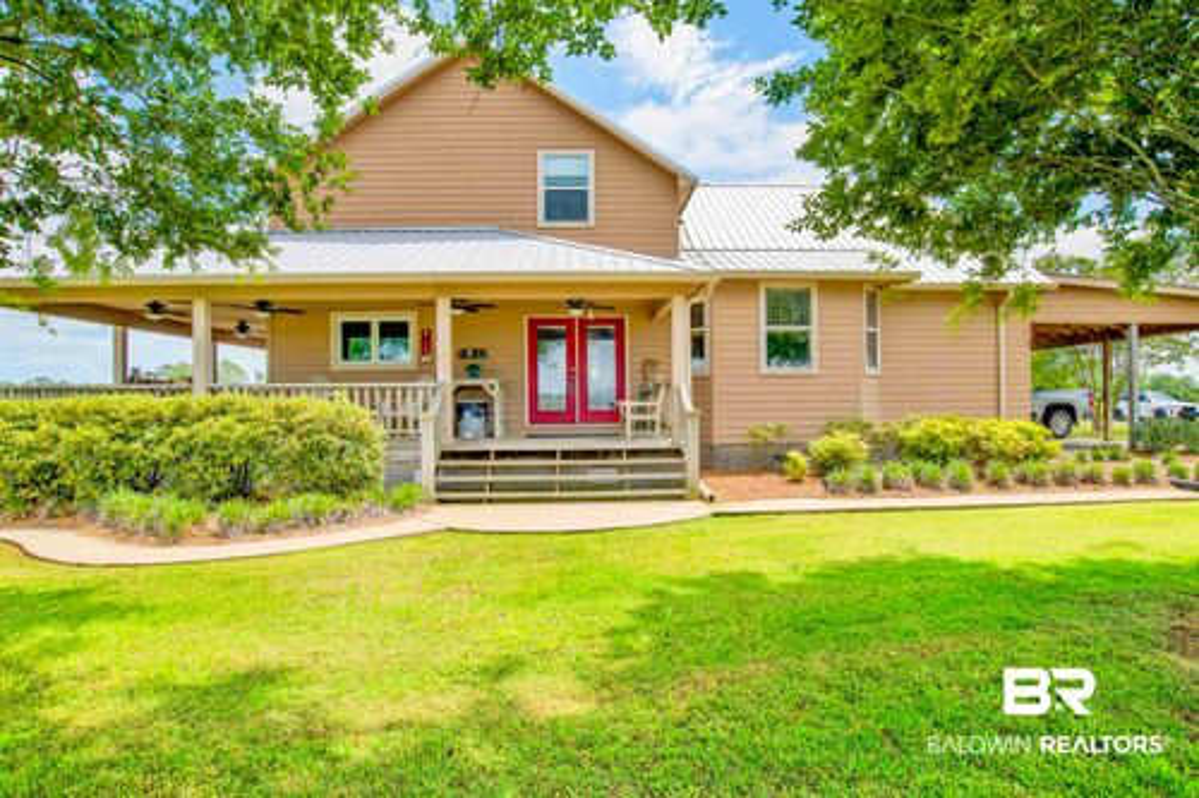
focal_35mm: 19
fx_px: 633
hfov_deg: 86.9
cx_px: 600
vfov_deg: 64.5
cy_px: 399
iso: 200
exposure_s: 1/320
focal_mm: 19
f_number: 11
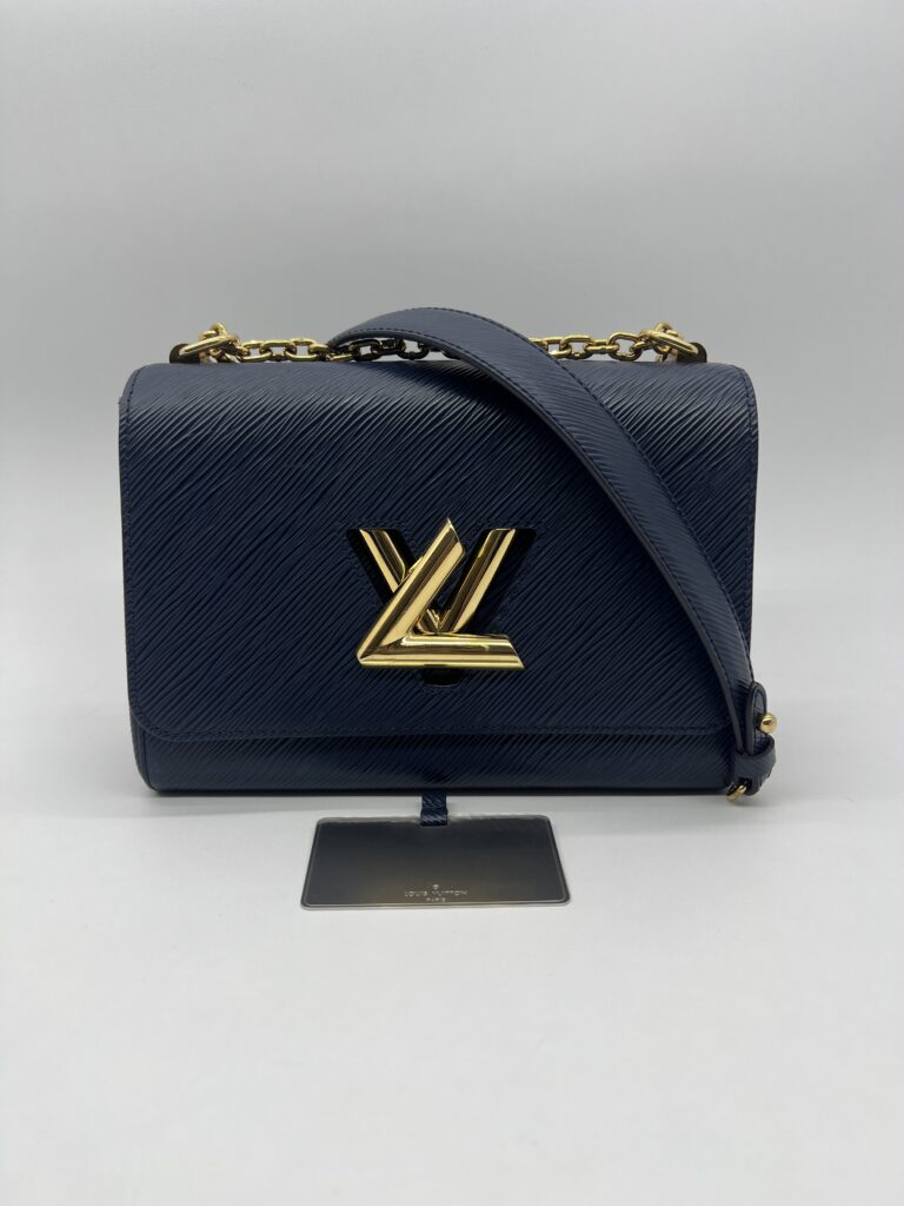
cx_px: 452
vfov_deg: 67.3
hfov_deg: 53.1
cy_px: 603
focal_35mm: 26
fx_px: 905
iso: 40
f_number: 1.5
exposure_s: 1/212
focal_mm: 5.7
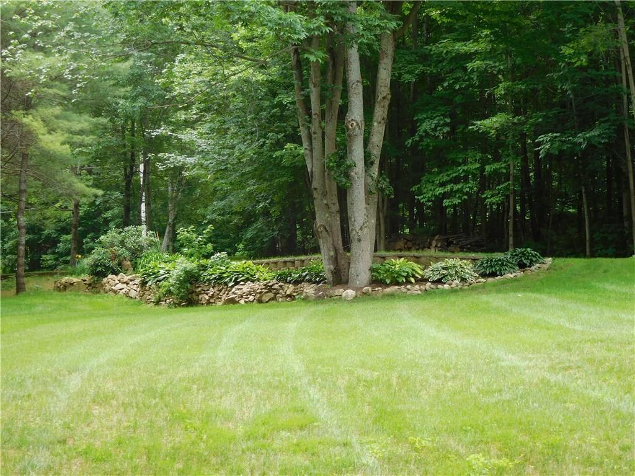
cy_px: 238
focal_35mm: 70
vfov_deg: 21.0
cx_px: 318
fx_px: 1284
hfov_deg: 27.8
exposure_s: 1/80
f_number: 4.5
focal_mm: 12.5
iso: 125
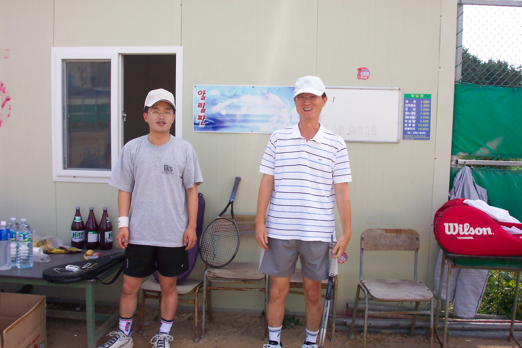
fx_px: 507
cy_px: 174
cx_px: 261
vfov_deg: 37.9
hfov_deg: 54.4
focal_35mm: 35
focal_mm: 7.5
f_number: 9.5
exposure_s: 1/60
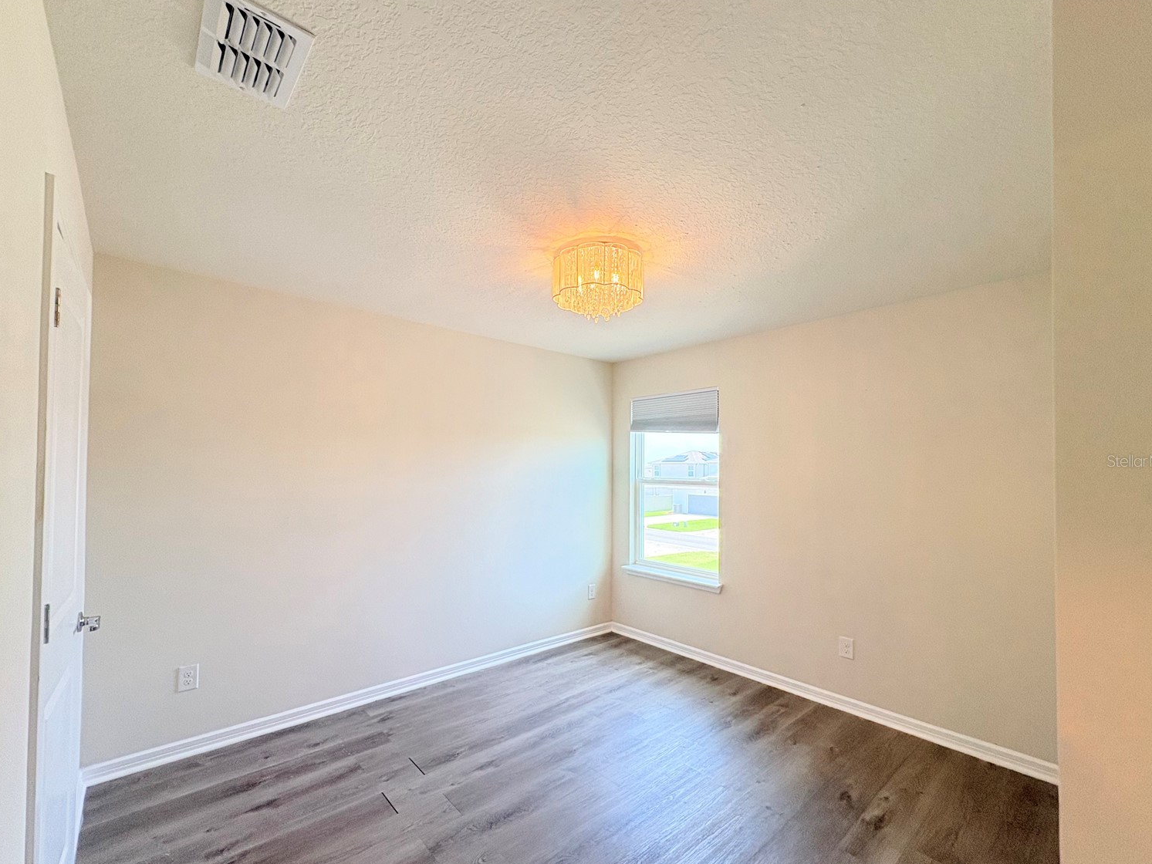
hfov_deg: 98.1
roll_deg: +0.0
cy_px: 461
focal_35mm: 15
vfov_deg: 81.6
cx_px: 562
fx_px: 499
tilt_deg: +2.1
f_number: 2.2
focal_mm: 2.22
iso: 200
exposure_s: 1/120
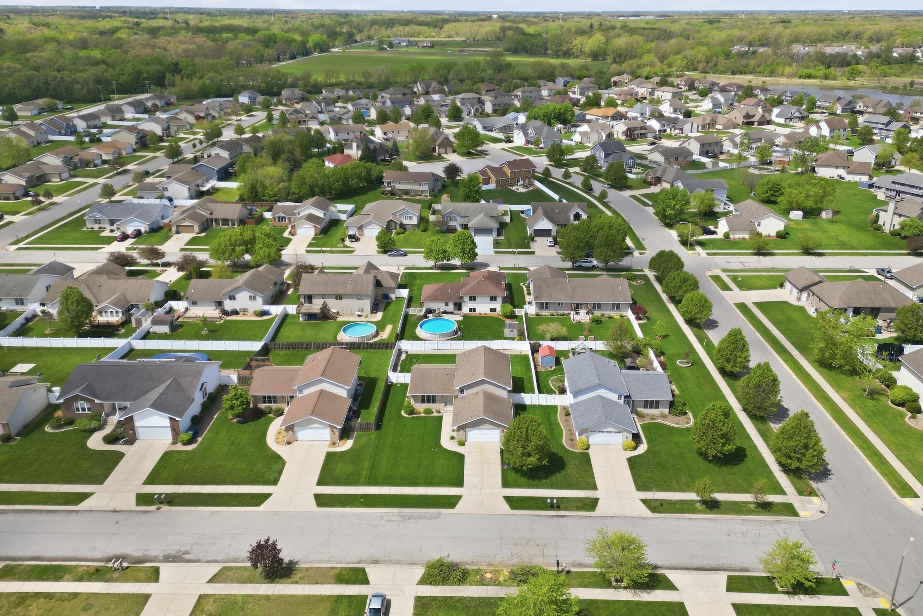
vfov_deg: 46.3
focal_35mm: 28
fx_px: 718
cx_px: 468
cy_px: 275
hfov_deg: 65.5
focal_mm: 6.7
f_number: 1.7
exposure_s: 1/3200
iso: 120
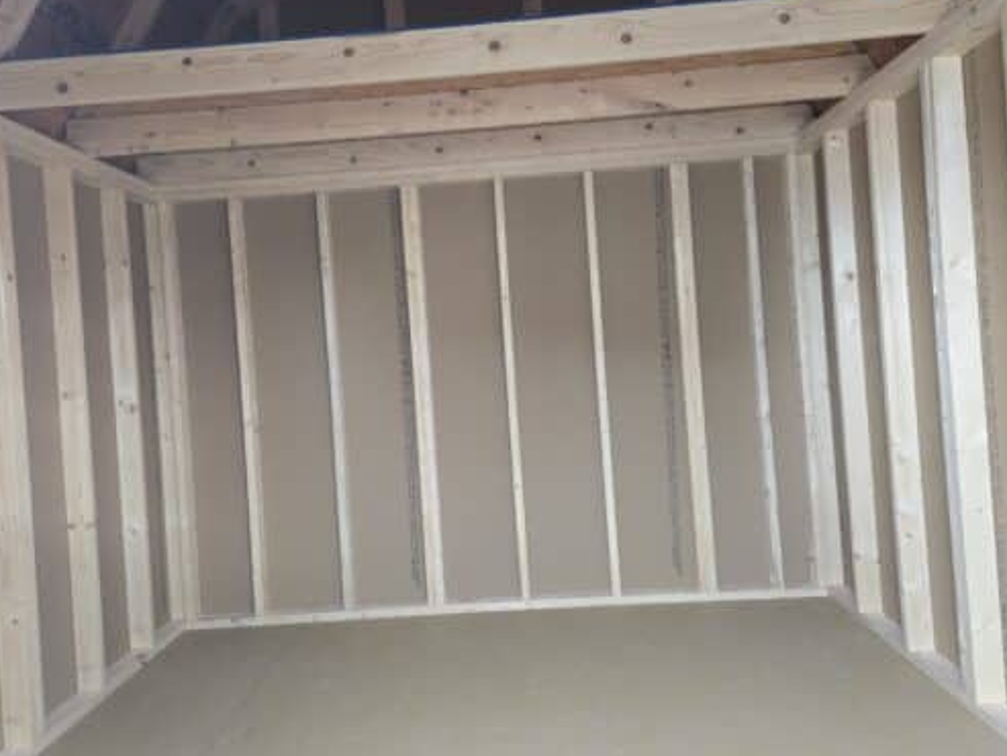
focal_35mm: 28
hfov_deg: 63.4
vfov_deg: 49.7
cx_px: 500
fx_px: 815
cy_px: 337
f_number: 1.8
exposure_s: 1/120
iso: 500
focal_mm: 5.4
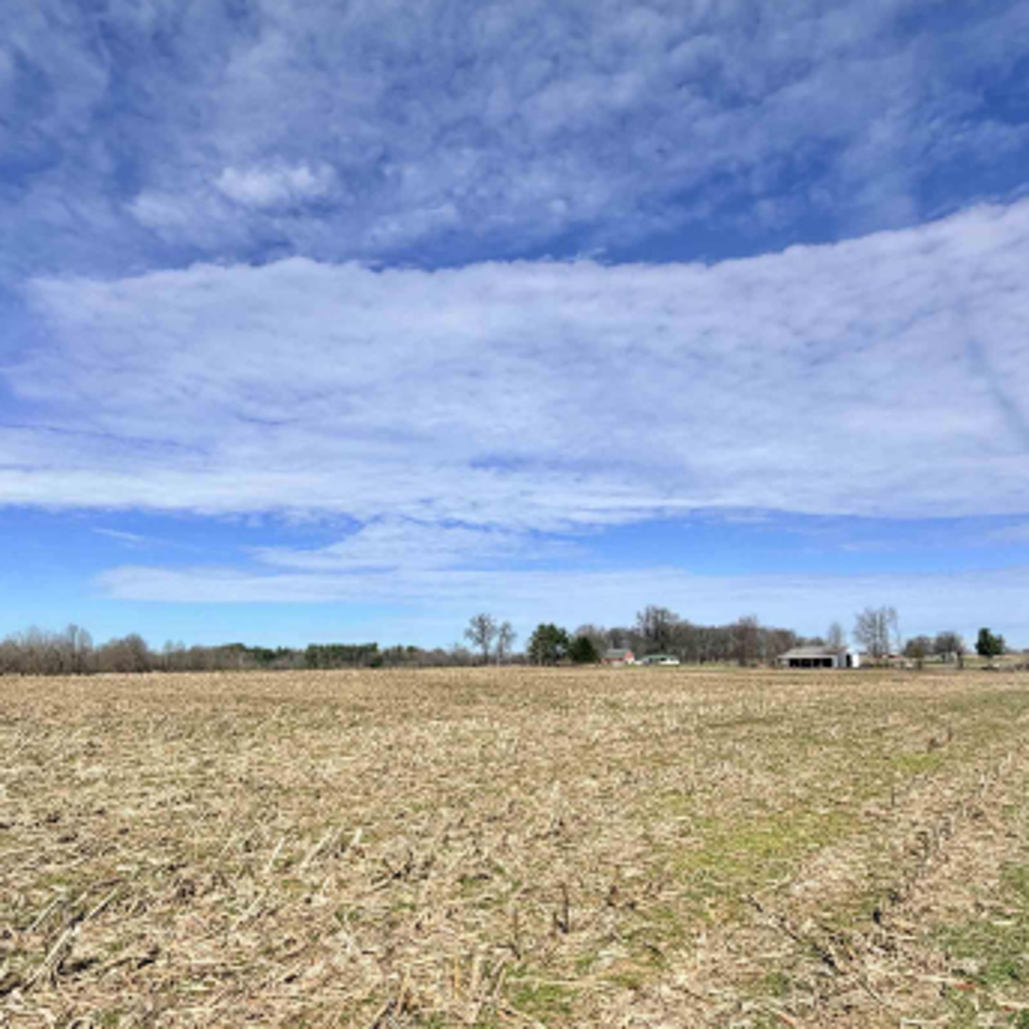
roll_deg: +0.4
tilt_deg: +6.3
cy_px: 589
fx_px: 807
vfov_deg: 64.7
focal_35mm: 24
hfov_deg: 64.7
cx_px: 444
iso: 20
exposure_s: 1/1259
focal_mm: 2.22
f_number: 2.2
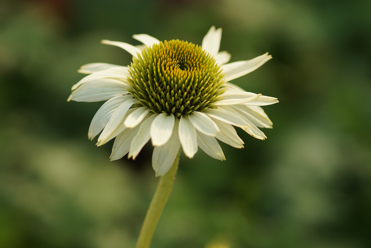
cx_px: 186
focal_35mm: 150
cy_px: 124
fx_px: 1546
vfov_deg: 9.1
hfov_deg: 13.7
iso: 100
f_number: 2.8
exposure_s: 1/400
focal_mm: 100
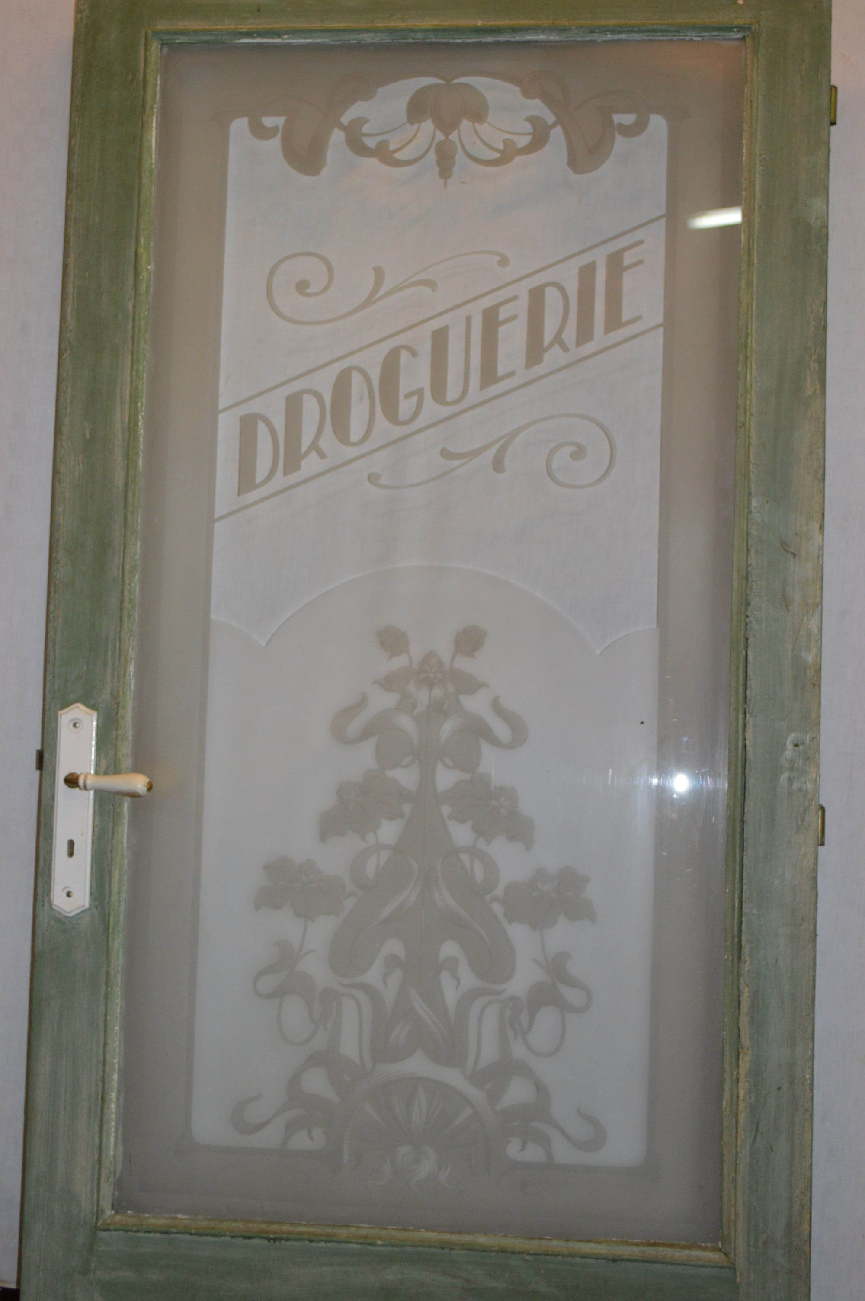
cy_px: 650
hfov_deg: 28.0
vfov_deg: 41.1
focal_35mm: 48
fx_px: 1733
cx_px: 432
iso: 720
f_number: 4.8
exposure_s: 1/60
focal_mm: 32
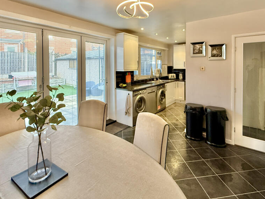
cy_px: 67
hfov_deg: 84.5
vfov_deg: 66.9
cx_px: 143
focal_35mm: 19
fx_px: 145
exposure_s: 1/50
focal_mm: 2.22
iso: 400
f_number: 2.2
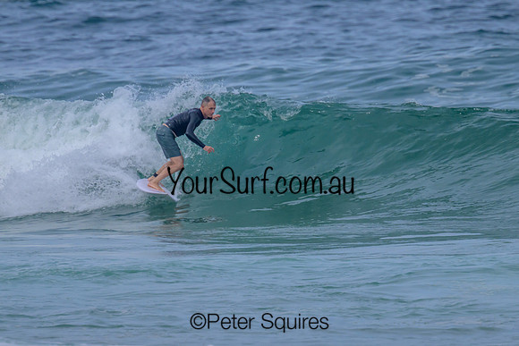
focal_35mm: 1077
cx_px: 249
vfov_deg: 1.3
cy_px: 178
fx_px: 15525
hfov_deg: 1.9
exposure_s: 1/2000
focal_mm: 800
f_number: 11
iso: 800
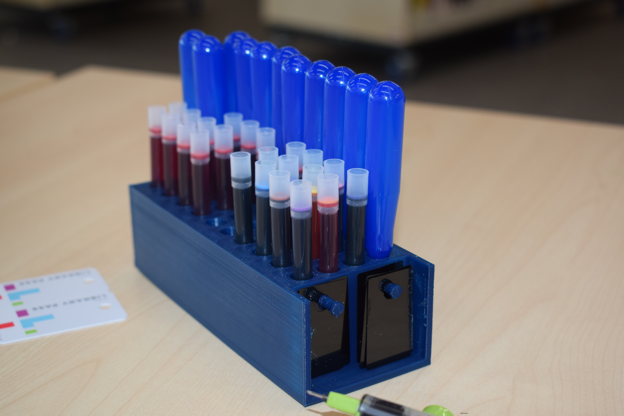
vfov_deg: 22.6
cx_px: 312
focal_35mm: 60
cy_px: 208
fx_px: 1040
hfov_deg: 33.4
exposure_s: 1/125
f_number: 5.6
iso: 560
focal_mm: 40
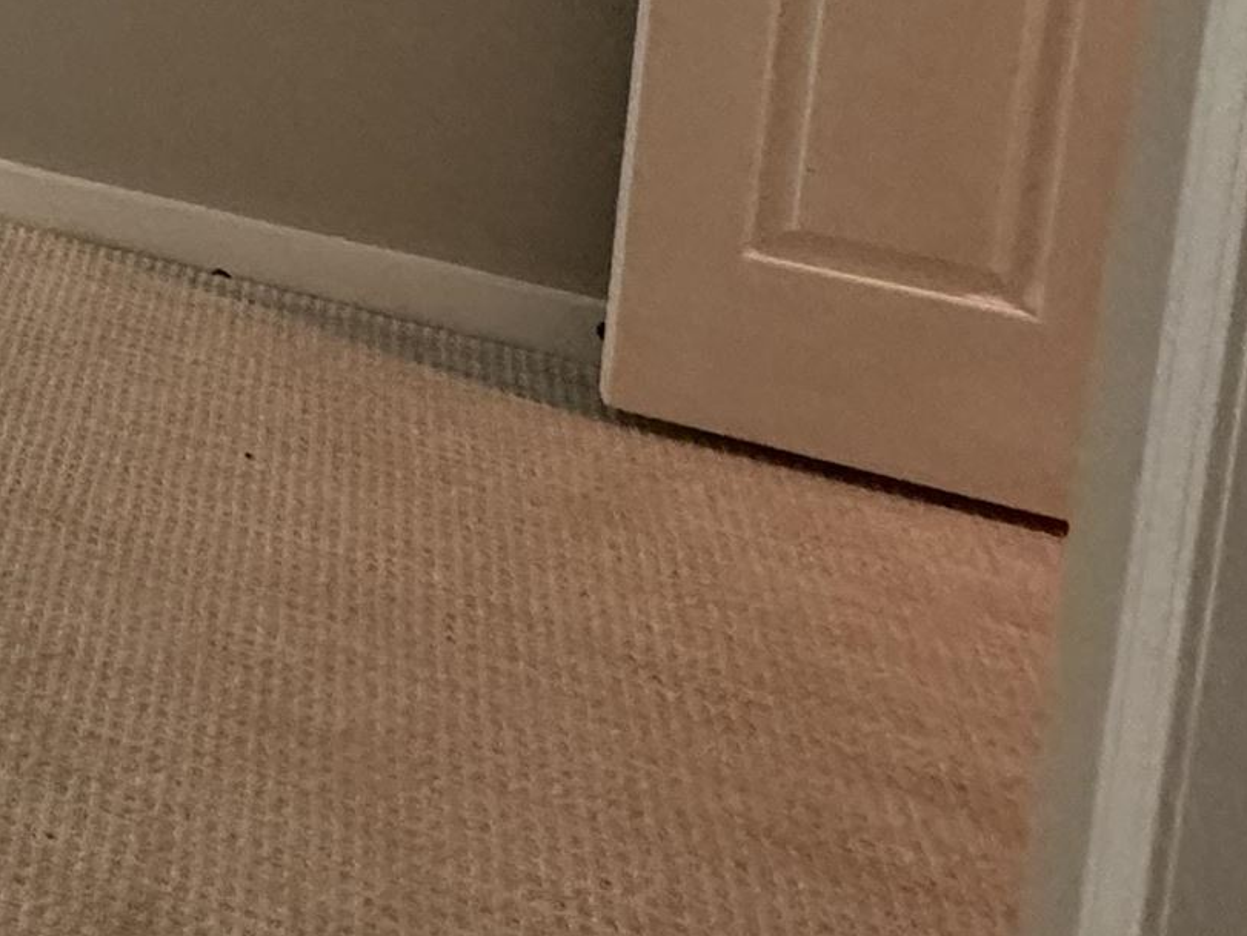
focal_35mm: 53
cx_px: -703
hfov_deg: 25.4
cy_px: -549
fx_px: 1910
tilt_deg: -8.5
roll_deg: -0.3
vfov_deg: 21.8
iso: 320
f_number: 2.2
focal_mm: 2.22
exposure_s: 1/120
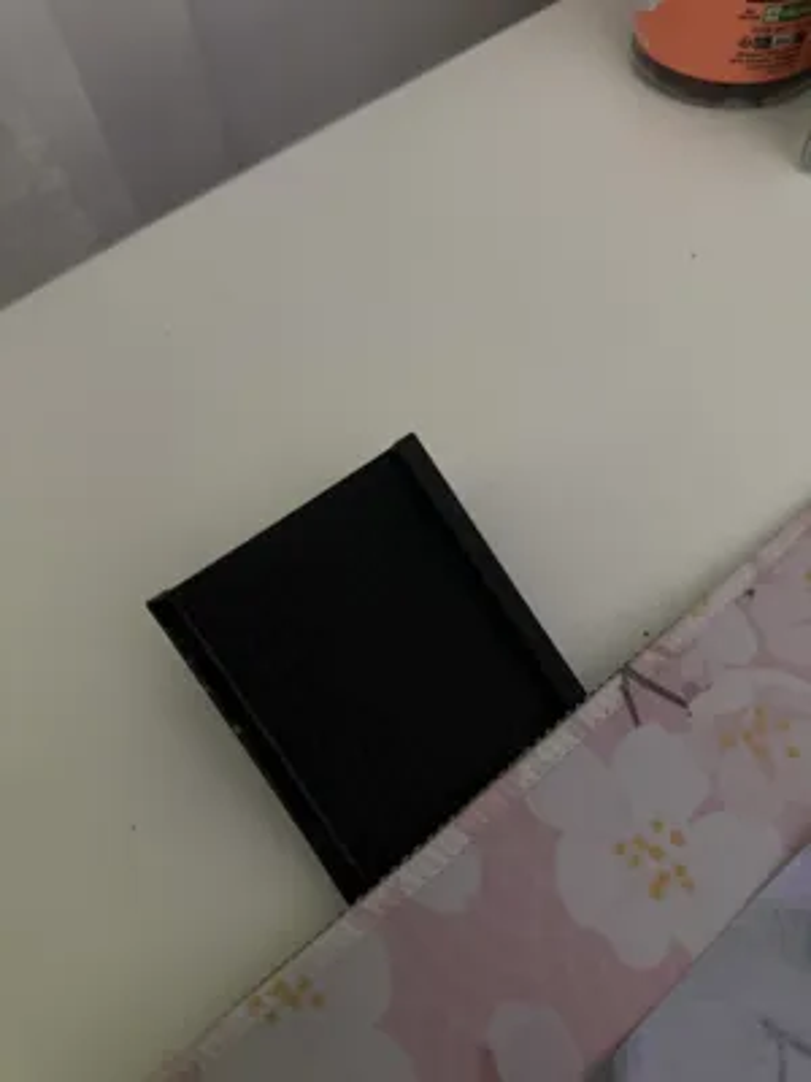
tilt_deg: -58.8
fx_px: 750
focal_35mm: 24
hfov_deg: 56.8
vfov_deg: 71.6
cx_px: 406
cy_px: 541
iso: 1000
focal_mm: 6.86
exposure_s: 1/30
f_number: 1.78
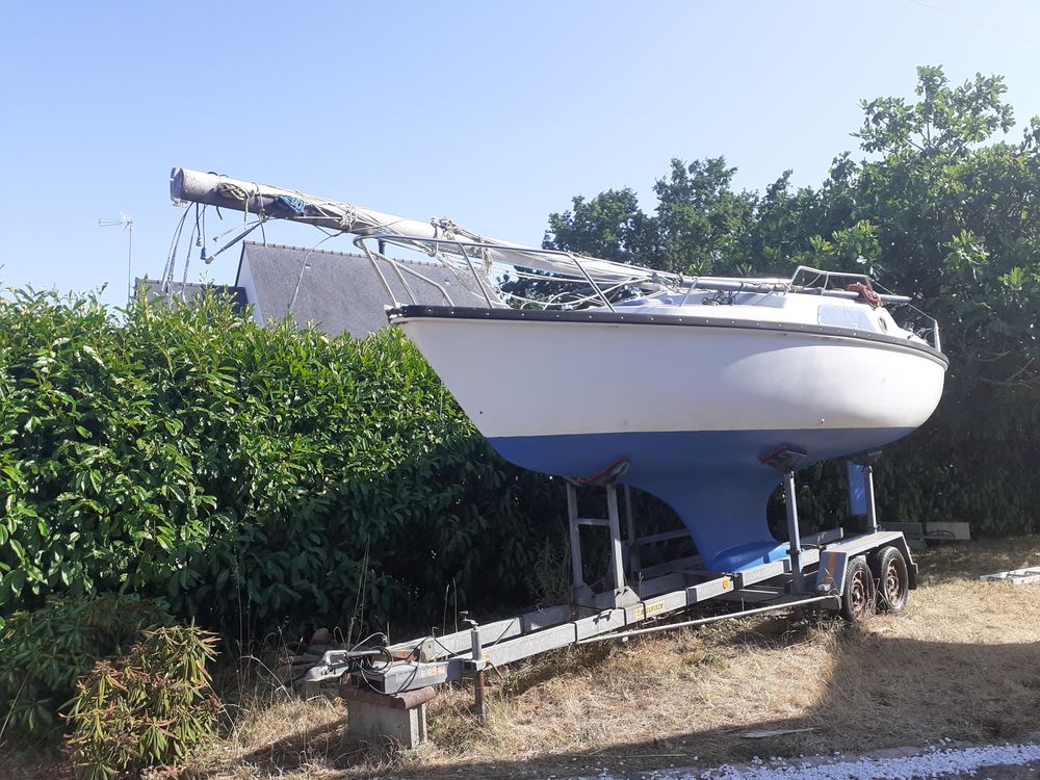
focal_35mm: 27
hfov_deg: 65.3
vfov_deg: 51.4
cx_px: 520
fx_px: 811
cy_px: 390
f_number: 1.9
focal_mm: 3.6
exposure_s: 1/1135
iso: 40
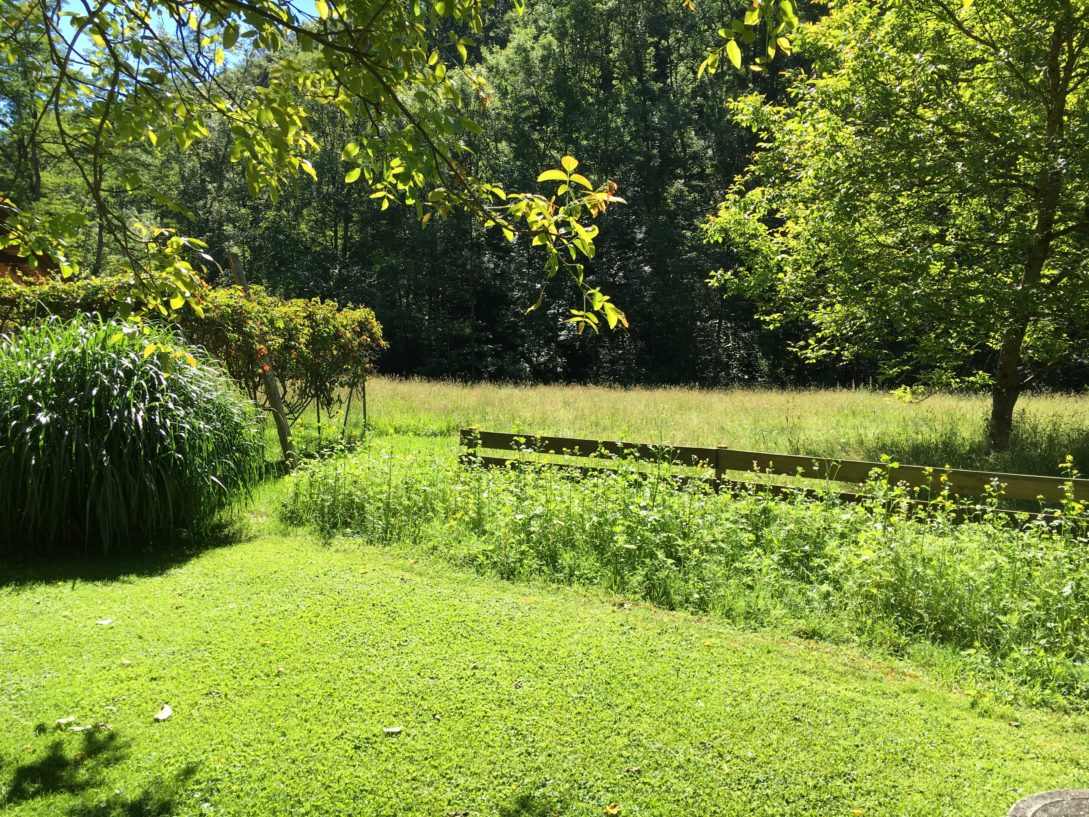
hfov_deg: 61.7
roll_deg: -1.0
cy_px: 408
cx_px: 544
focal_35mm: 29
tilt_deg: -4.5
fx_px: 912
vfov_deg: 48.2
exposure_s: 1/582
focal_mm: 4.15
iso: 25
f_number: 2.2
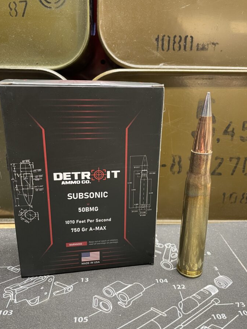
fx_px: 257
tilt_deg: -17.8
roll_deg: -0.2
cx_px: 120
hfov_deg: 51.4
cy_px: 164
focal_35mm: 27
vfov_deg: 65.3
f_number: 1.6
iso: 320
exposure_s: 1/60
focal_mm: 4.2
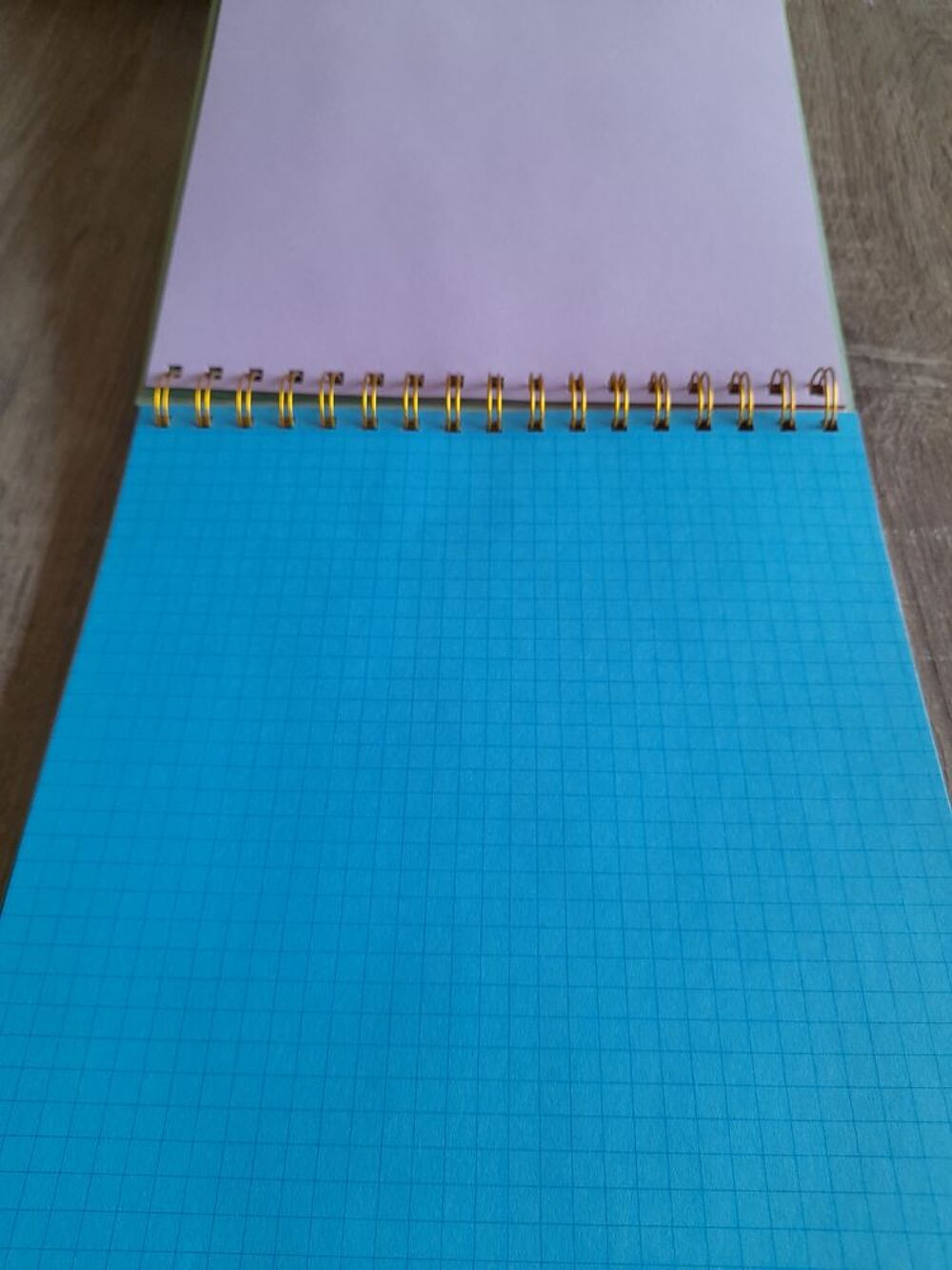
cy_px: 635
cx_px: 476
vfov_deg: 69.4
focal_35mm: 25
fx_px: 917
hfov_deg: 54.9
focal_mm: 4.6
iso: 160
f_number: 2
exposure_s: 1/60
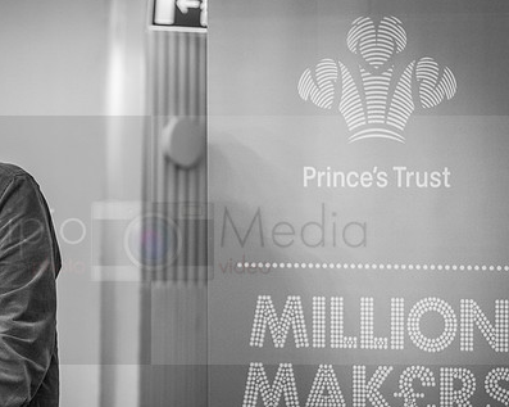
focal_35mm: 250
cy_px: 253
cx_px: 147
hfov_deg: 7.7
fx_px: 3763
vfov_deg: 6.2
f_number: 2.8
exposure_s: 1/100
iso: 6400
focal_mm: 173
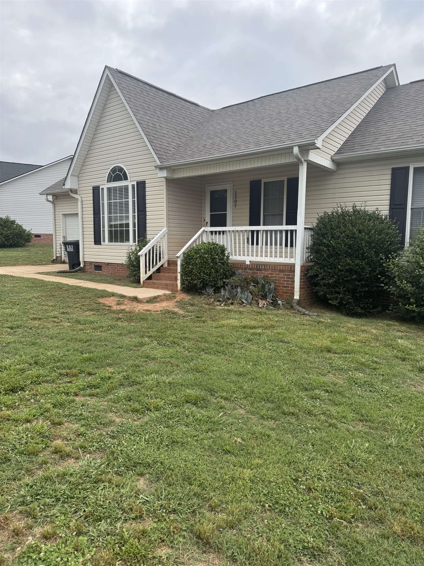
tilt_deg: -5.3
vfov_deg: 71.6
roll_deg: +0.8
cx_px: 212
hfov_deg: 56.8
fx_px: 392
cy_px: 283
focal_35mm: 24
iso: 80
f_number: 1.78
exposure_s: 1/853
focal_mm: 6.76
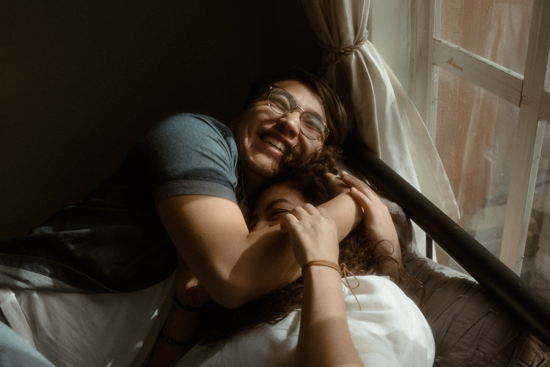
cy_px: 223
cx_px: 267
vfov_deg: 34.9
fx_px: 580
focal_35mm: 38
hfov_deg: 50.7
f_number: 2.8
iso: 200
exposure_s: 1/250
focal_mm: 18
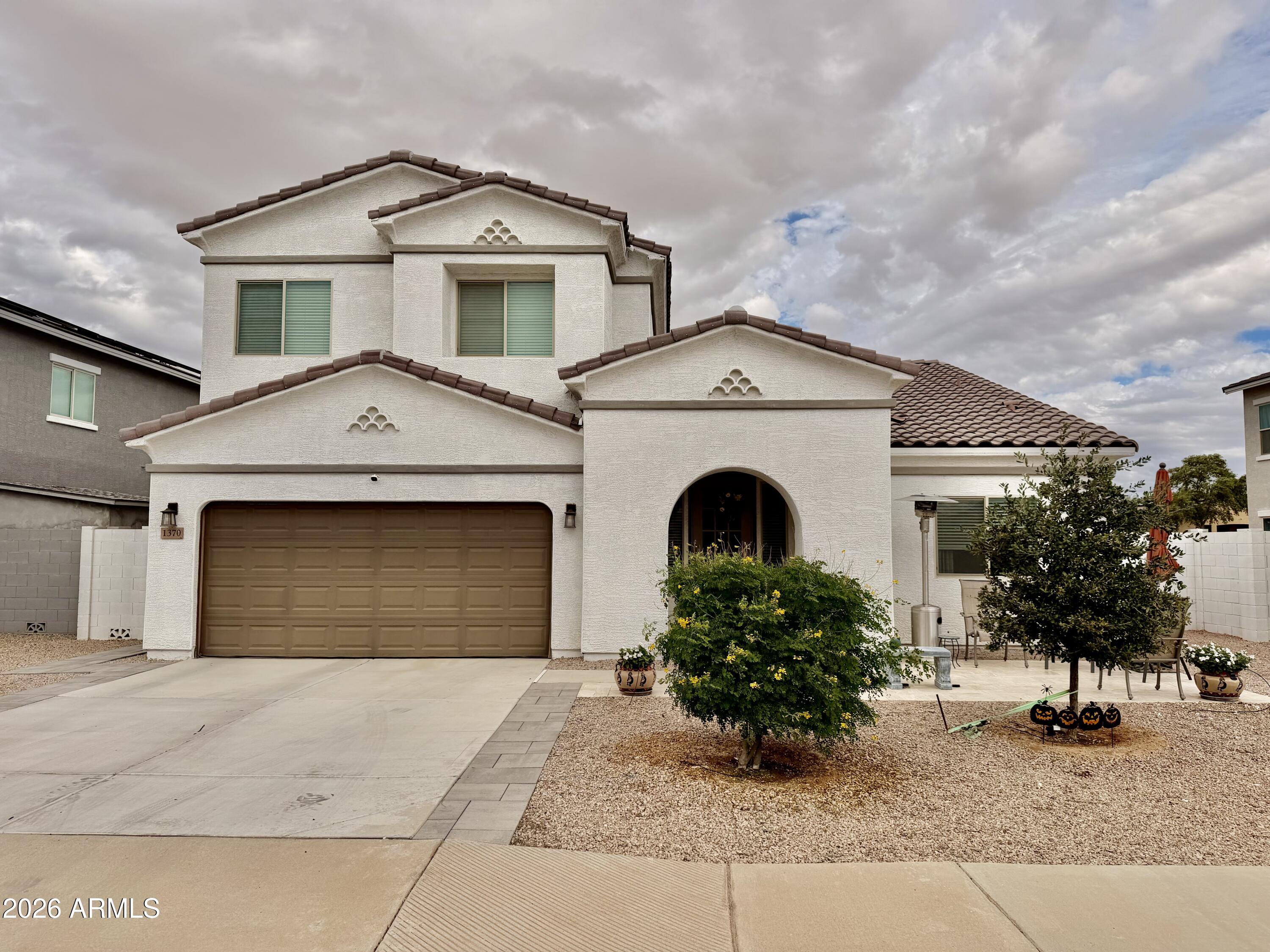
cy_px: 476
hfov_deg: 71.6
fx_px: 881
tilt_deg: +4.3
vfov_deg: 56.8
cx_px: 635
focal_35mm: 24
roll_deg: +0.0
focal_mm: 6.76
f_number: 1.78
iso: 80
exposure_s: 1/8130
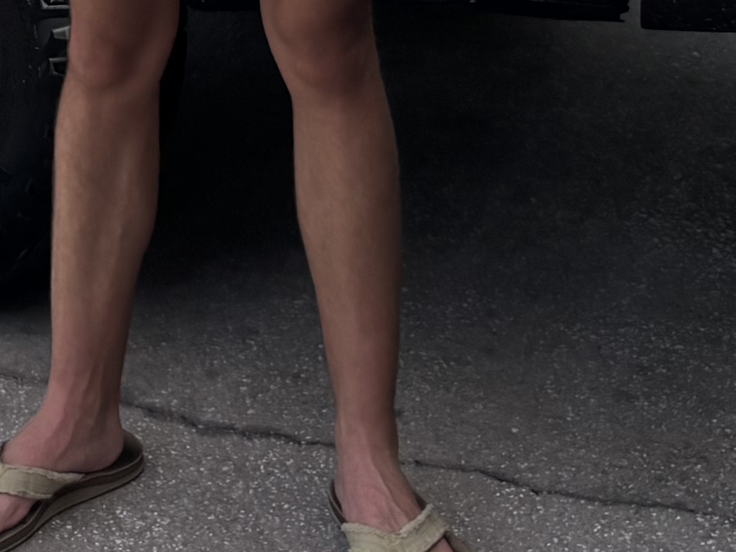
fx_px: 2658
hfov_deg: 15.2
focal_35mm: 125
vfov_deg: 10.6
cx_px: -175
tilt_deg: -6.8
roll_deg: +0.5
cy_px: -642
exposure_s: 1/1812
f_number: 1.6
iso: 50
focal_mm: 5.96
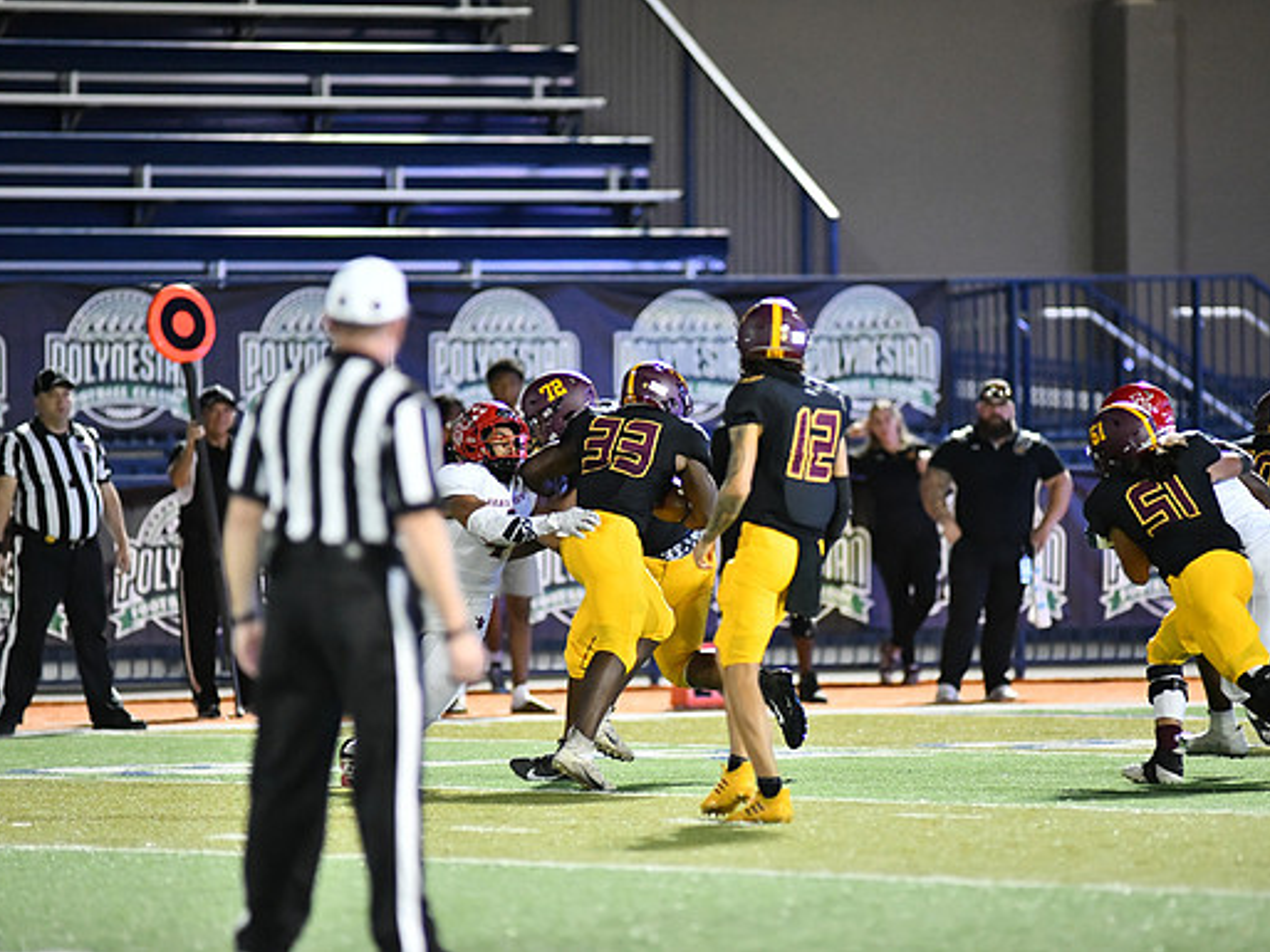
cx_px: 683
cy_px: 476
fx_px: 11963
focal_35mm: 326
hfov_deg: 6.1
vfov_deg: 4.6
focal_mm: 300
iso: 8000
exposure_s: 1/1250
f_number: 2.8
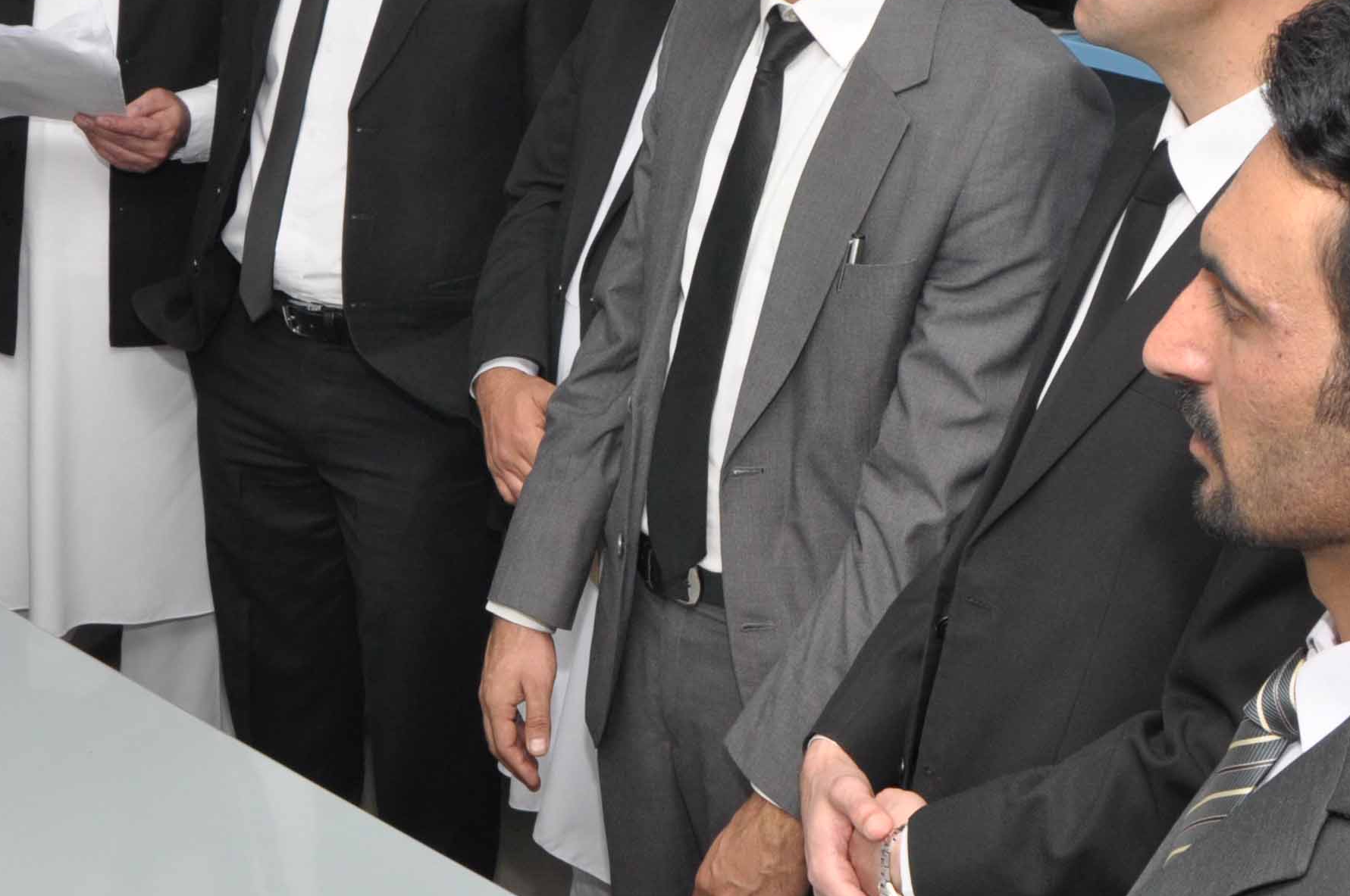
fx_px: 2435
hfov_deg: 30.8
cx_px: 468
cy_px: 523
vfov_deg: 20.9
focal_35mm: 65
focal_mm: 18
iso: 500
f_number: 9
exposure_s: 1/125
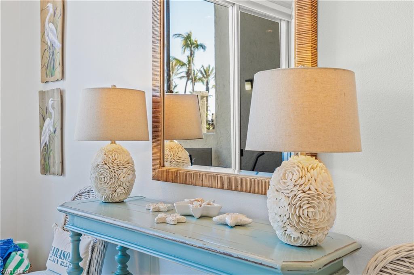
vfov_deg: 36.8
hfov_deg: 53.1
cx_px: 207
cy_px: 138
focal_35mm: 36
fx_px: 414
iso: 125
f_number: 5
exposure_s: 1/5
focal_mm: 24
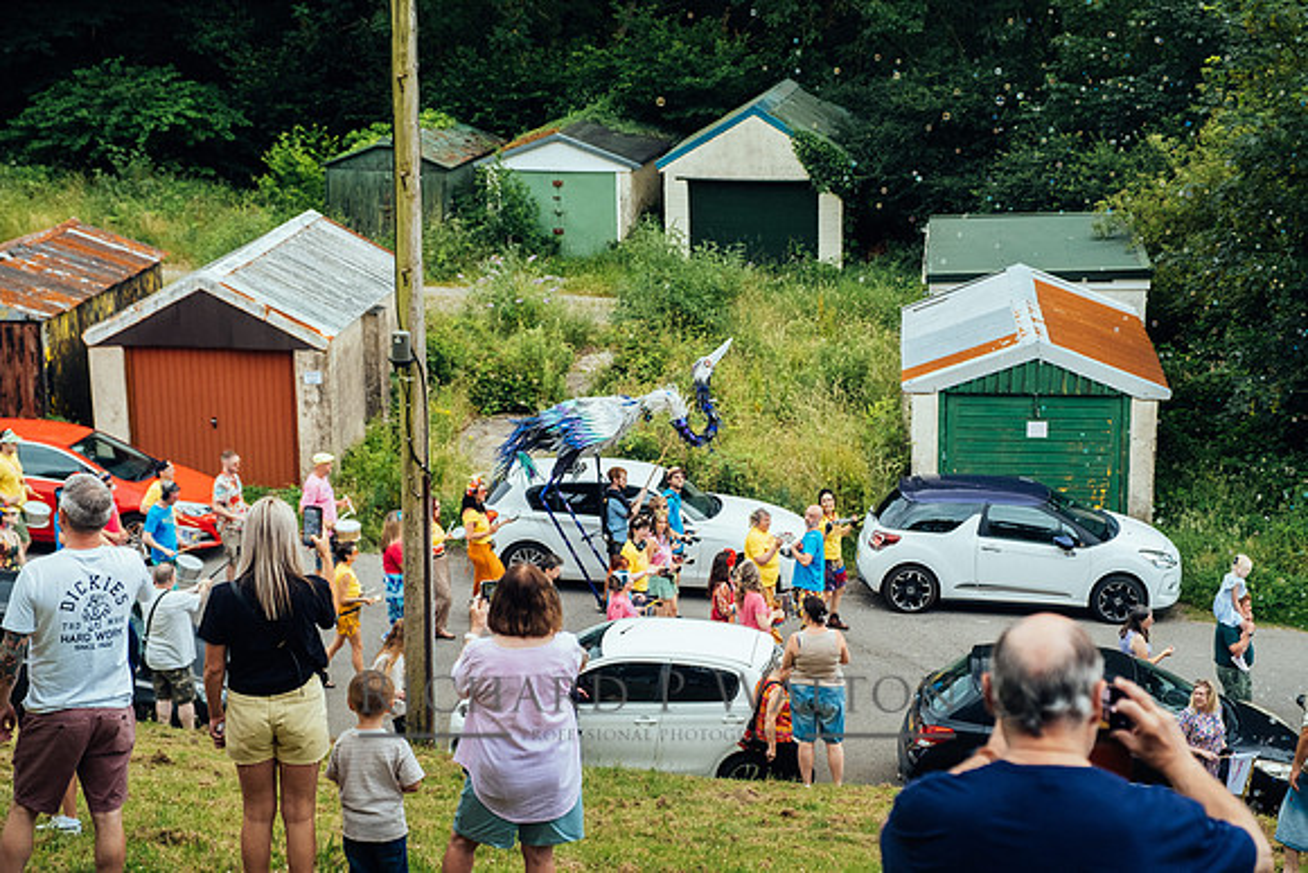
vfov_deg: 19.2
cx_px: 654
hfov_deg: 28.4
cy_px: 436
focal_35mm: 71
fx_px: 2580
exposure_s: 1/1000
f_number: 3.2
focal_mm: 47
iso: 800
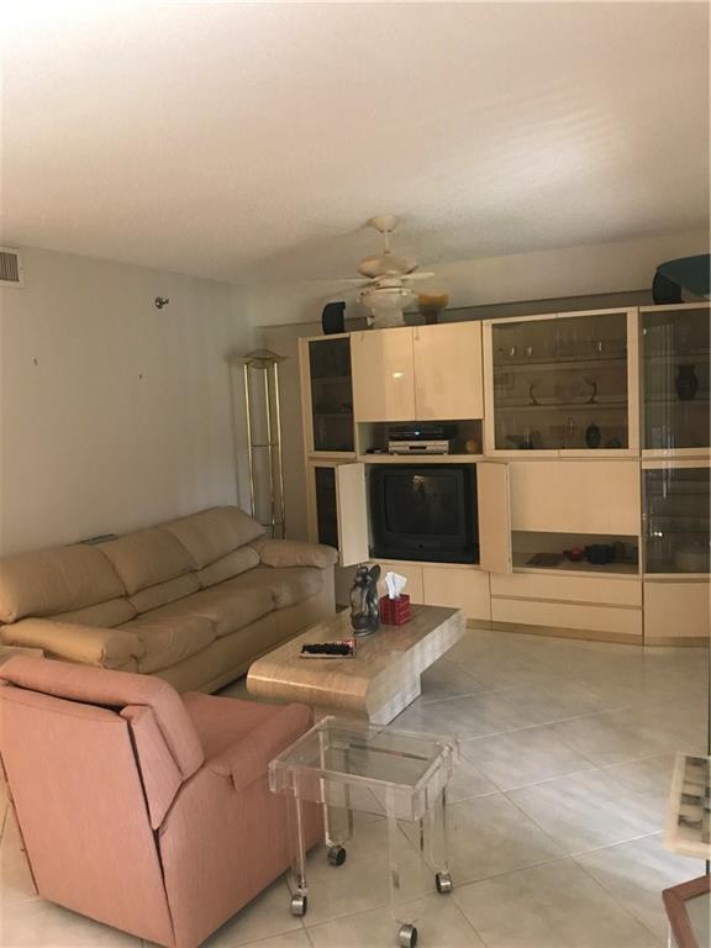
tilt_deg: -4.0
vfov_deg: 63.4
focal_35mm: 28
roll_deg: +2.1
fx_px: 767
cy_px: 474
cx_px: 356
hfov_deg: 49.7
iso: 100
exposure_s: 1/7
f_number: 1.8
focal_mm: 3.99
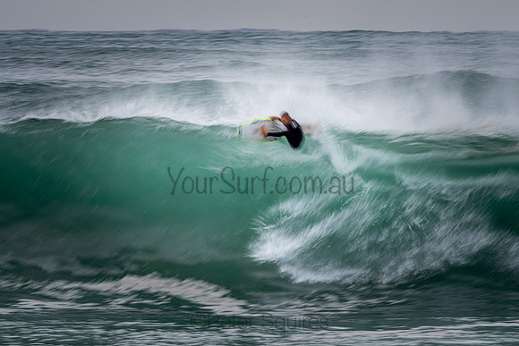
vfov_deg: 2.2
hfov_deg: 3.4
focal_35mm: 614
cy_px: 208
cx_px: 266
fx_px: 8850
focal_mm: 500
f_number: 20
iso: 64
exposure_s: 1/20
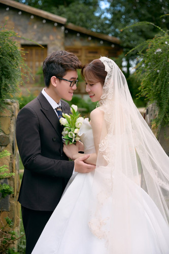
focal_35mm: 60
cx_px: 84
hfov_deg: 22.5
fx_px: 426
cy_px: 127
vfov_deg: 33.2
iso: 160
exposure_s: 1/320
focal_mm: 60.4
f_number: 3.2
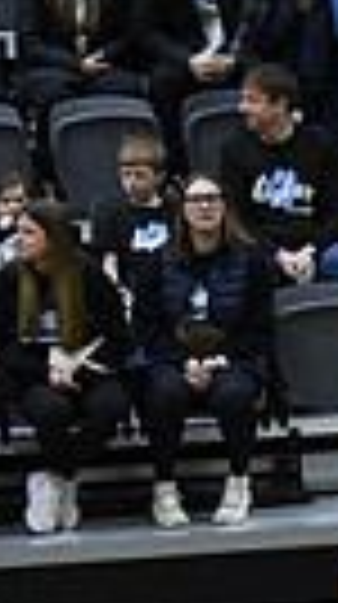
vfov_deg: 4.5
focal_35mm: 476
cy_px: 857
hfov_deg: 2.5
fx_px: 7613
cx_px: 1064
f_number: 4
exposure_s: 1/500
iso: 5000
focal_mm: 70
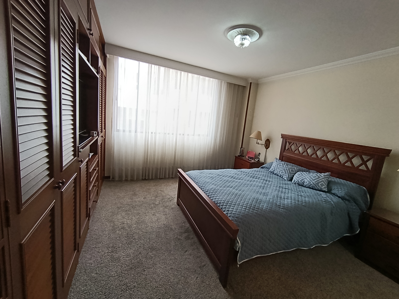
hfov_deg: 98.2
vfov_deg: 81.7
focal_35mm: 15
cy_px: 150
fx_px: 173
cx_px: 200
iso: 184
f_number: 2.2
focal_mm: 1.65
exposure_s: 1/120
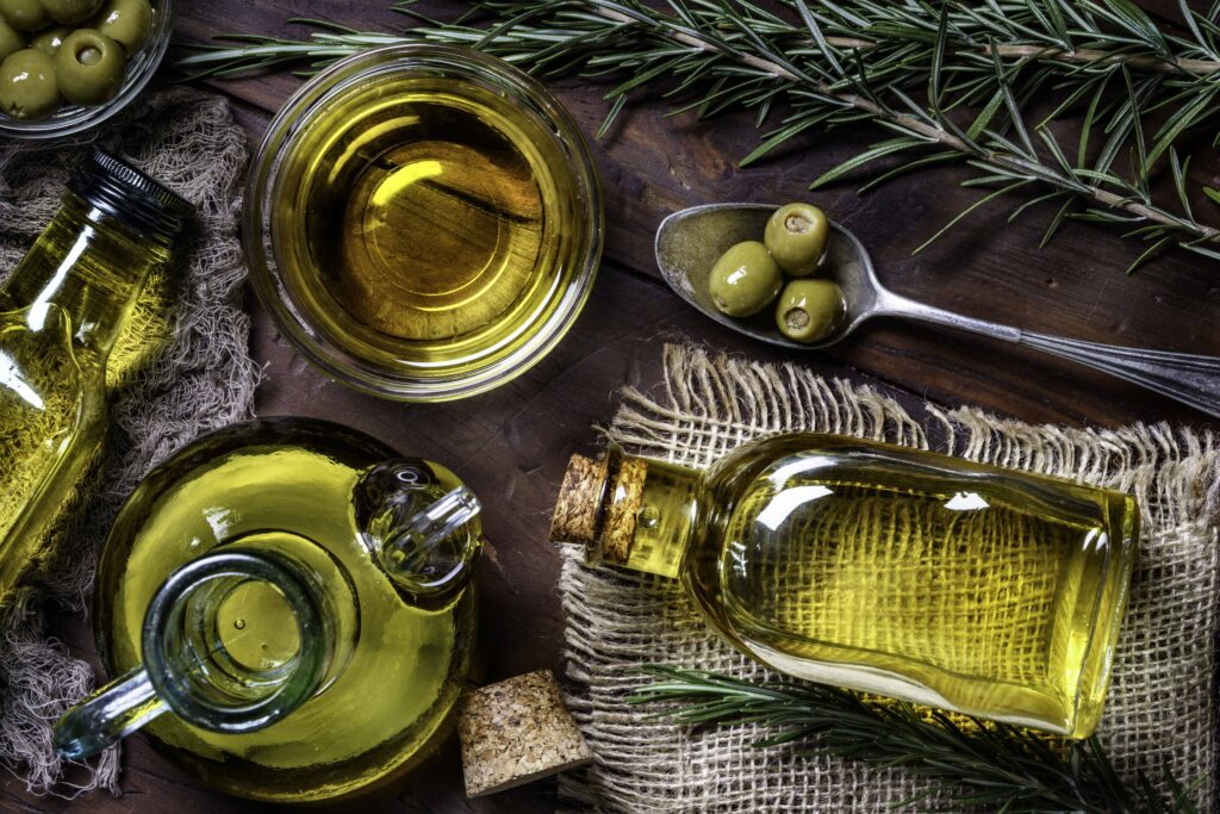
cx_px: 610
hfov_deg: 24.2
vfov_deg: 16.3
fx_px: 2847
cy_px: 407
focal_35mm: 84
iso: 3200
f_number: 16
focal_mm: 84
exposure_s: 1/125
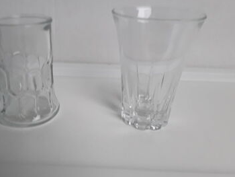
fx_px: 251
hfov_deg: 49.5
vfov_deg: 38.5
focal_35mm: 37
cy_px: 69
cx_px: 85
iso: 40
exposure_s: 1/30
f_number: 1.9
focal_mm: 2.91
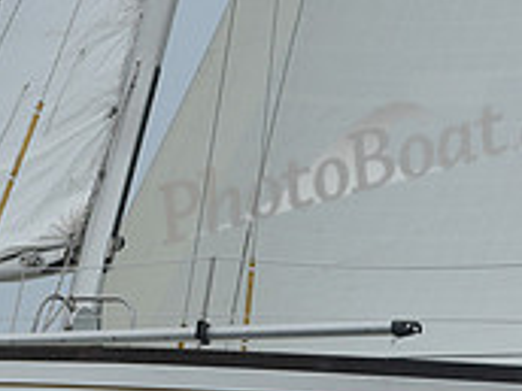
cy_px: 365
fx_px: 4901
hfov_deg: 6.1
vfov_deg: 4.6
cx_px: 3
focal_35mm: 325
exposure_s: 1/1000
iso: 320
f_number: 7.1
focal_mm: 100
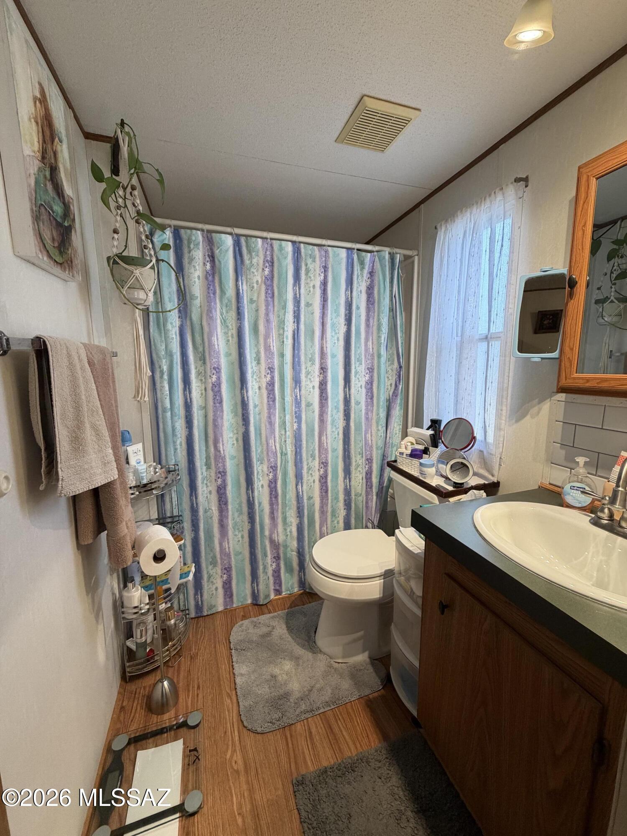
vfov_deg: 102.1
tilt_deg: -8.8
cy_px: 418
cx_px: 314
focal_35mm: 14
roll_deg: +0.3
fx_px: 338
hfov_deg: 85.7
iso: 250
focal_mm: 2.22
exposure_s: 1/60
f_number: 2.2
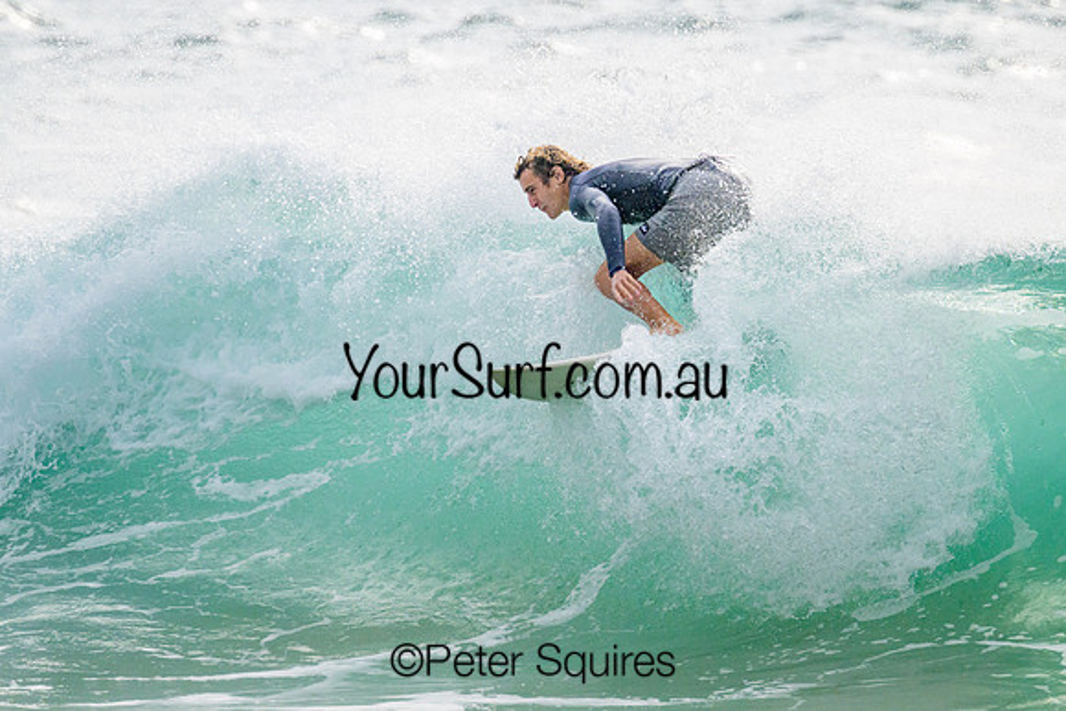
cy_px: 295
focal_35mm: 958
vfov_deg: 1.4
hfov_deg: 2.2
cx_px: 633
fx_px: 28371
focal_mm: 800
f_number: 11
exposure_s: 1/2000
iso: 1400
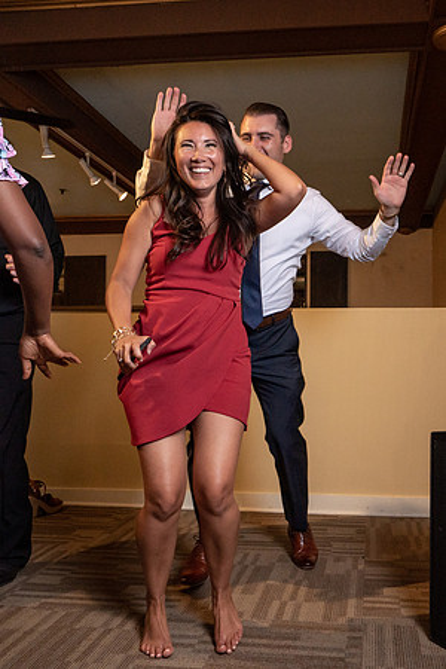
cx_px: 312
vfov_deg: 60.9
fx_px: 569
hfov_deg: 42.0
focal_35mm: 31
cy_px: 339
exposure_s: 1/200
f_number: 5.6
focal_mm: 20
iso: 2000
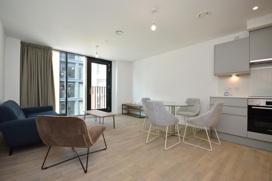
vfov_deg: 77.2
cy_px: 90
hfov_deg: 100.4
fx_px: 113
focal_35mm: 15
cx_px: 136
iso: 400
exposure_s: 1/100
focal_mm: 10
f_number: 5.6
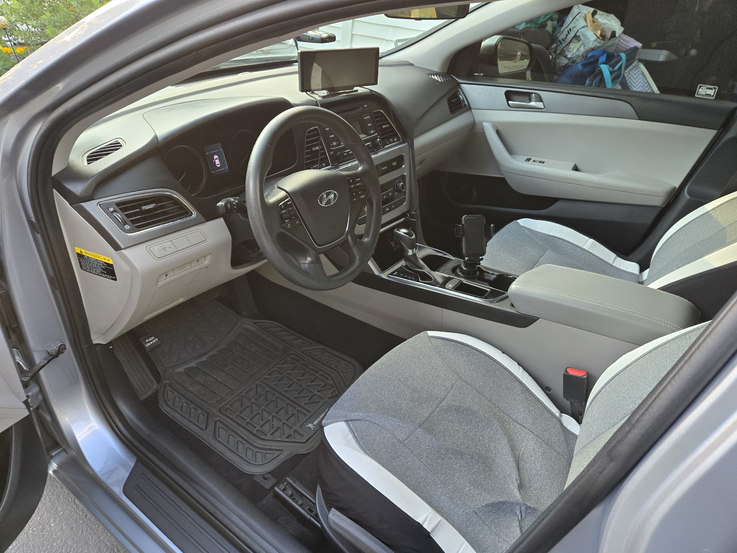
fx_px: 490
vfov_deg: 58.9
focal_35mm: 23
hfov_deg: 73.9
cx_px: 368
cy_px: 276
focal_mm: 5.4
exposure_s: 1/180
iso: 160
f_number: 1.8
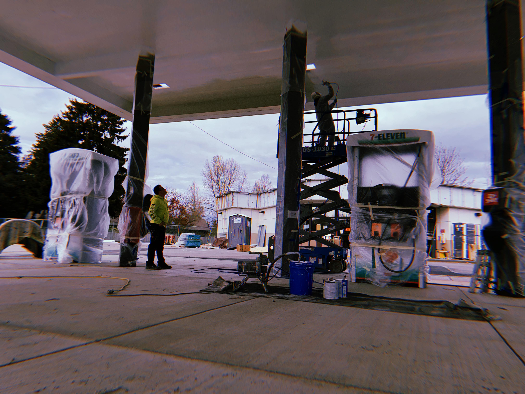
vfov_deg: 53.1
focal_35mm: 26
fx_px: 394
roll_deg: -2.8
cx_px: 262
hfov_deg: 67.3
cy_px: 197
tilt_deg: +7.3
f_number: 1.8
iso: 32
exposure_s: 1/6452
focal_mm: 4.25
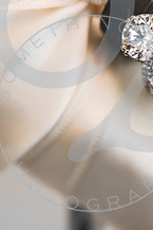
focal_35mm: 116
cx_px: 140
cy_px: 33
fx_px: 738
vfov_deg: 17.4
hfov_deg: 11.7
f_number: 5.6
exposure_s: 1/160
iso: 100
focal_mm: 56
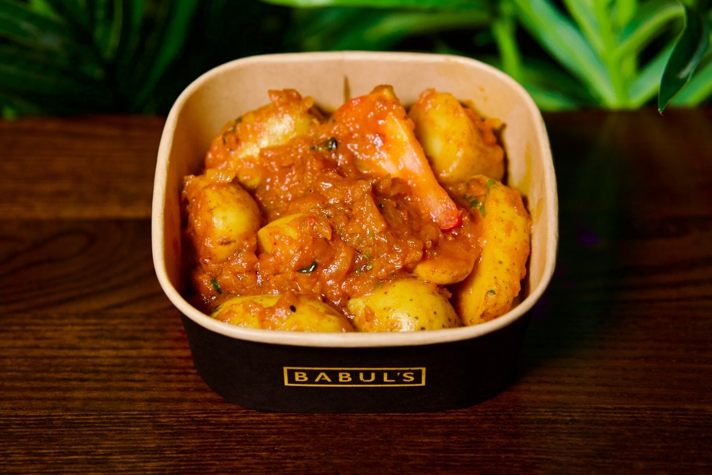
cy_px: 238
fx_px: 1286
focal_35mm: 65
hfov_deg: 31.0
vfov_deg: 20.9
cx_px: 356
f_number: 4
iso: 2000
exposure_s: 1/250
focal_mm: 65
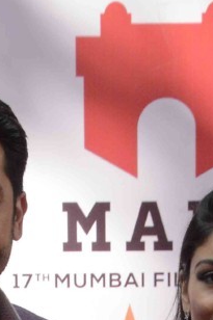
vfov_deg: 6.6
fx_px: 2630
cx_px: 89
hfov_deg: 4.6
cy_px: 755
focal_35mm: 296
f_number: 9
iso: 800
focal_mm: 38
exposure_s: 1/200
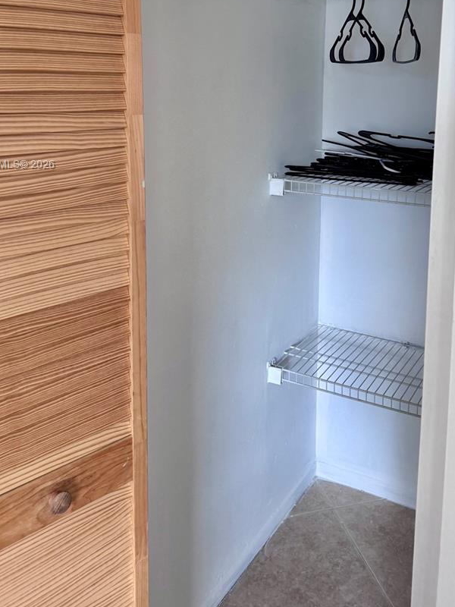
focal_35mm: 36
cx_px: 256
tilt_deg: -7.6
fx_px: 631
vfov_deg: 49.7
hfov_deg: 39.6
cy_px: 165
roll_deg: -1.2
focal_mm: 6.76
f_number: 1.78
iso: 200
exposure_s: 1/60
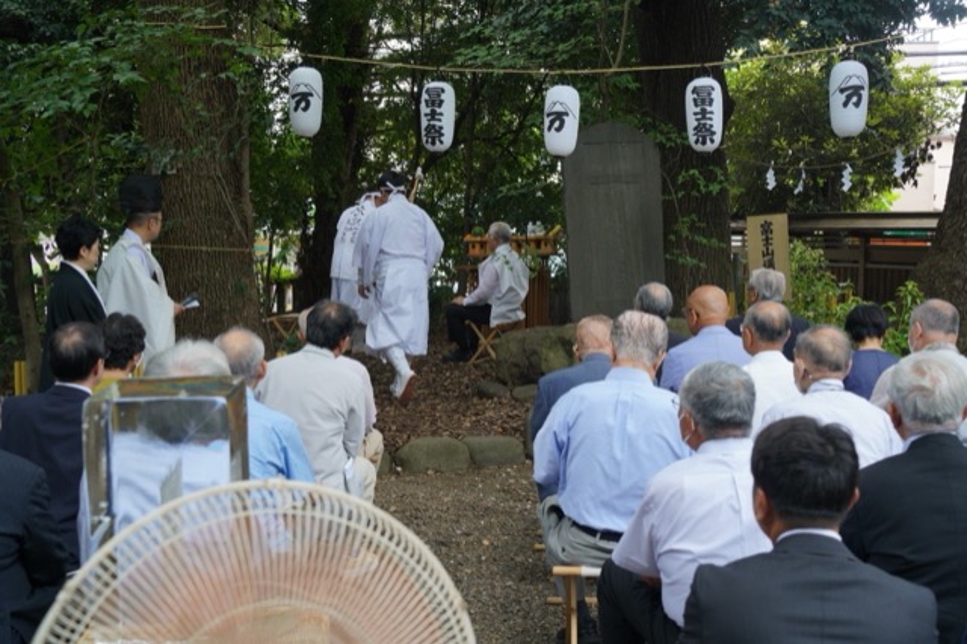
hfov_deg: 45.5
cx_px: 484
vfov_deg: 31.2
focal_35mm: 43
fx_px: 1154
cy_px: 322
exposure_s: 1/100
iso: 500
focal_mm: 43
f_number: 6.3
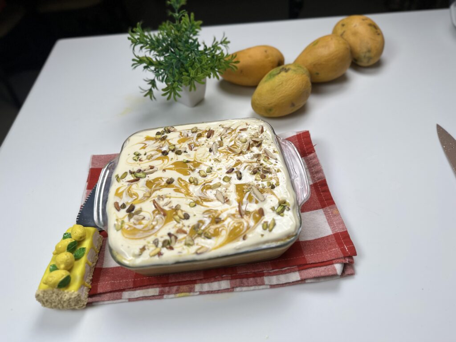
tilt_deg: -49.2
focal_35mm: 24
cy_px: 171
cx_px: 228
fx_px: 316
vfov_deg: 56.8
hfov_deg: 71.6
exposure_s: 1/433
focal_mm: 6.86
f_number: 1.78
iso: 80
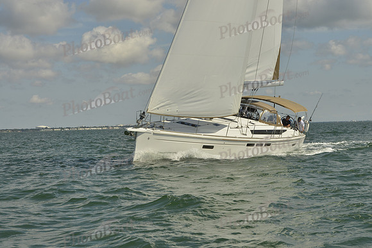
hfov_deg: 28.8
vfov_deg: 19.5
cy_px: 124
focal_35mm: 70
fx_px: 723
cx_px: 186
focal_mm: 70
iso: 280
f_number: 13
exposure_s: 1/1000
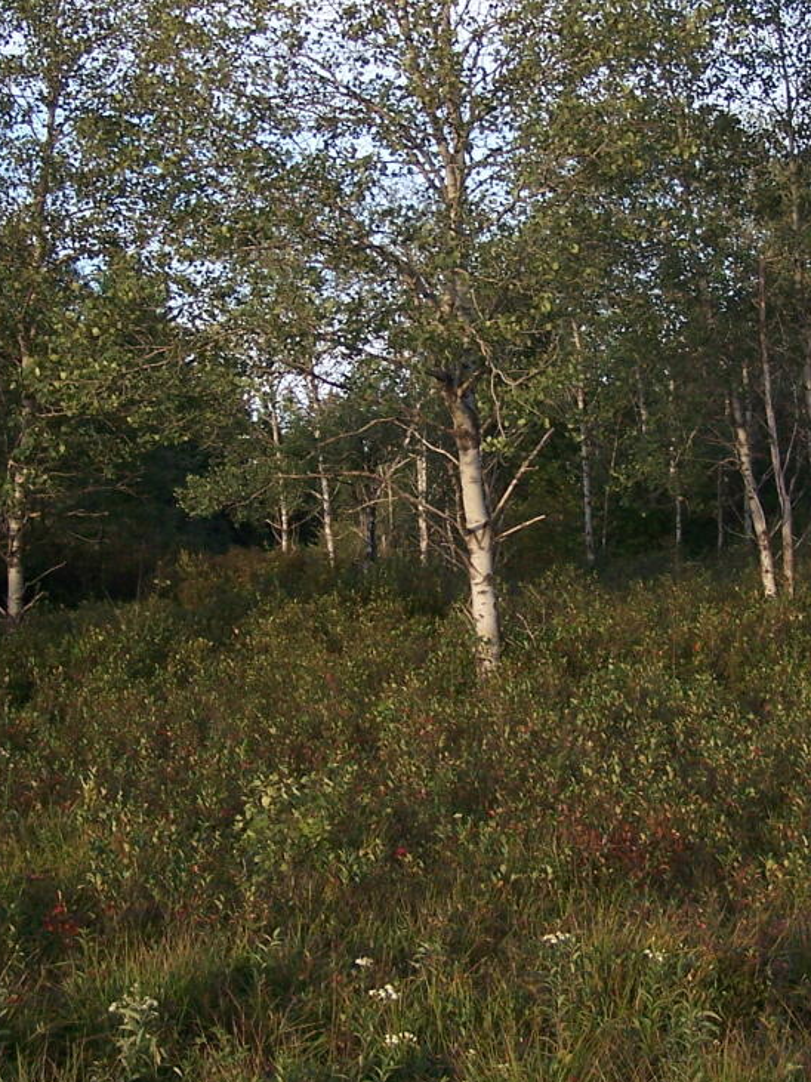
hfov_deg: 20.7
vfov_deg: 27.4
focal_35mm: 71
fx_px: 2219
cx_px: 505
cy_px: 454
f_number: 2.8
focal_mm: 6.3
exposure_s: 1/400
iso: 100
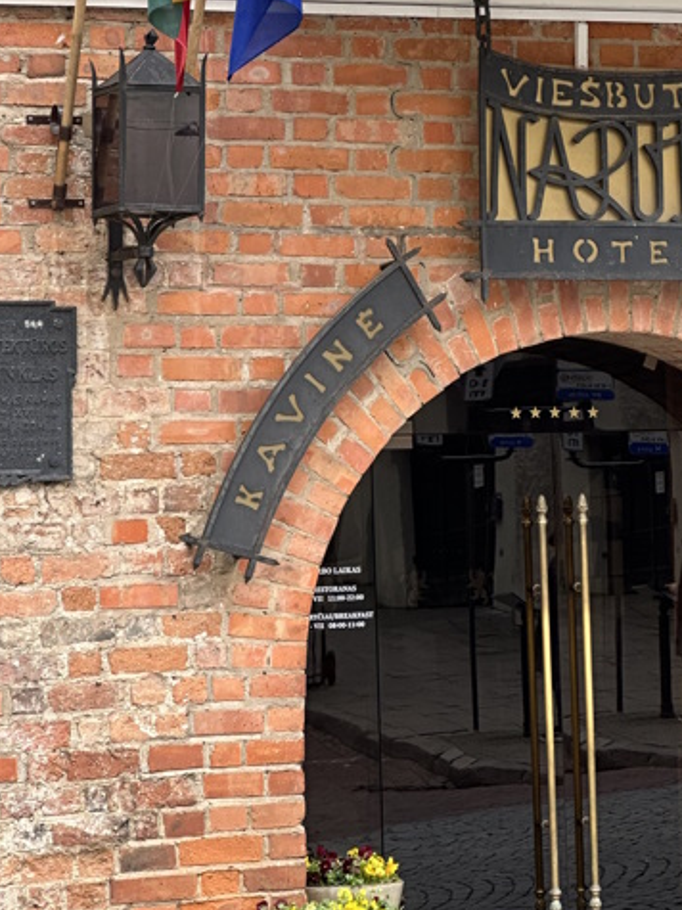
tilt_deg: +4.8
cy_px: 241
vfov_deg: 13.5
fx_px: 3837
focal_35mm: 146
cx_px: 635
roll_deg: +2.0
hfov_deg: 10.1
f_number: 2.8
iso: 32
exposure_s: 1/99
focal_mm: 9
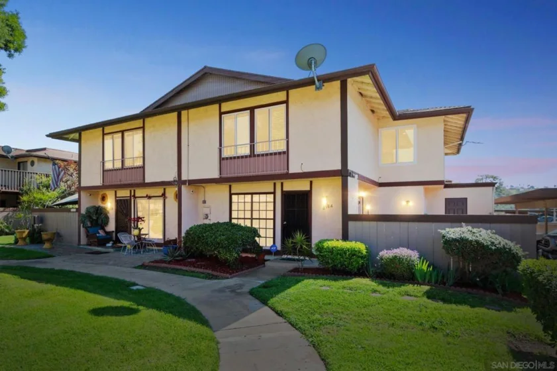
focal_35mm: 19
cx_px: 278
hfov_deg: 86.9
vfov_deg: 64.5
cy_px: 186
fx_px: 294
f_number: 8
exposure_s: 1/2000
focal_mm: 19
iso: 800
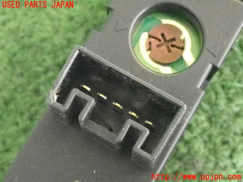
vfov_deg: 14.8
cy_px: 91
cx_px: 122
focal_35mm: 100
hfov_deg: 19.6
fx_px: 702
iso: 12800
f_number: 4.9
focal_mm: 18
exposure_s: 1/100
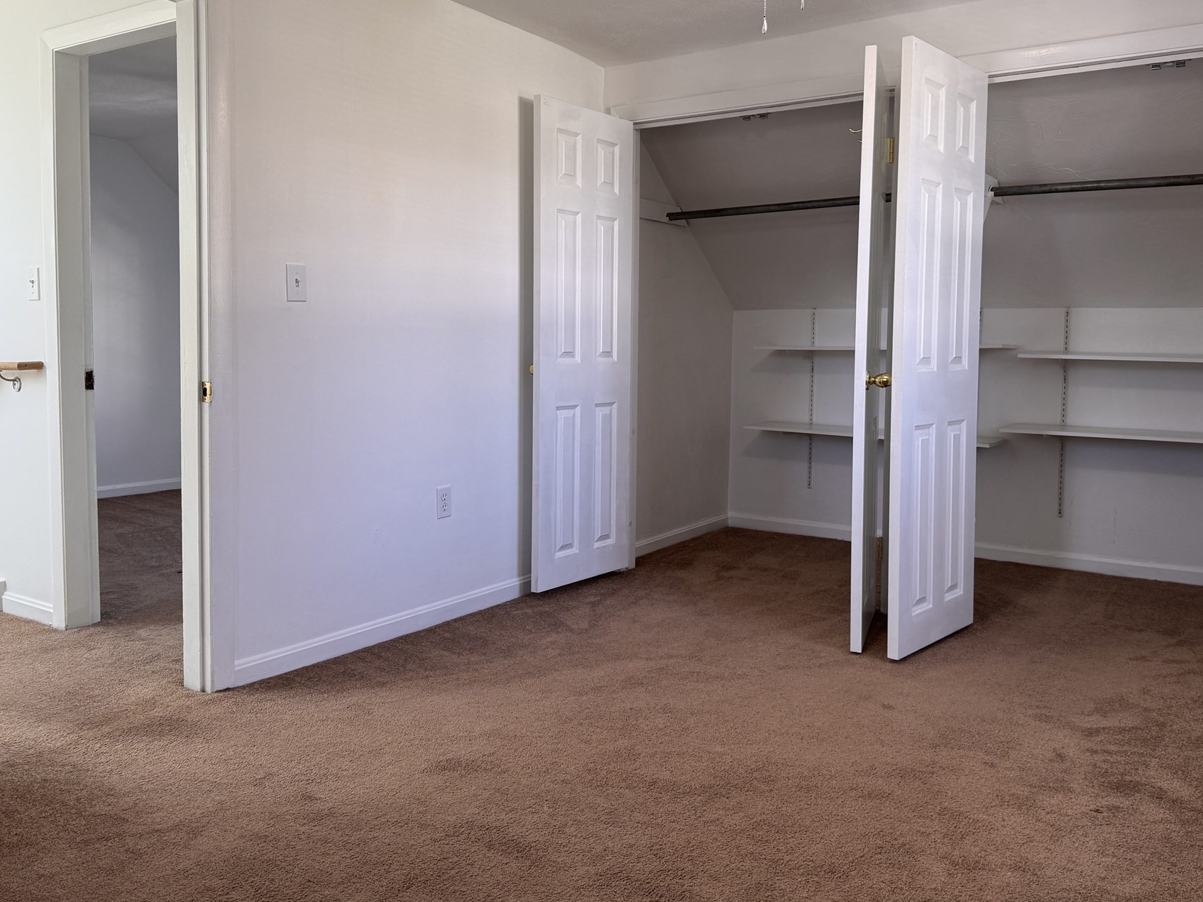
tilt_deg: -3.2
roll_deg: -0.9
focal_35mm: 29
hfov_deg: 61.6
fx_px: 1008
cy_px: 384
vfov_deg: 48.1
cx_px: 652
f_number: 1.78
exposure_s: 1/120
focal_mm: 6.76
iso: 100
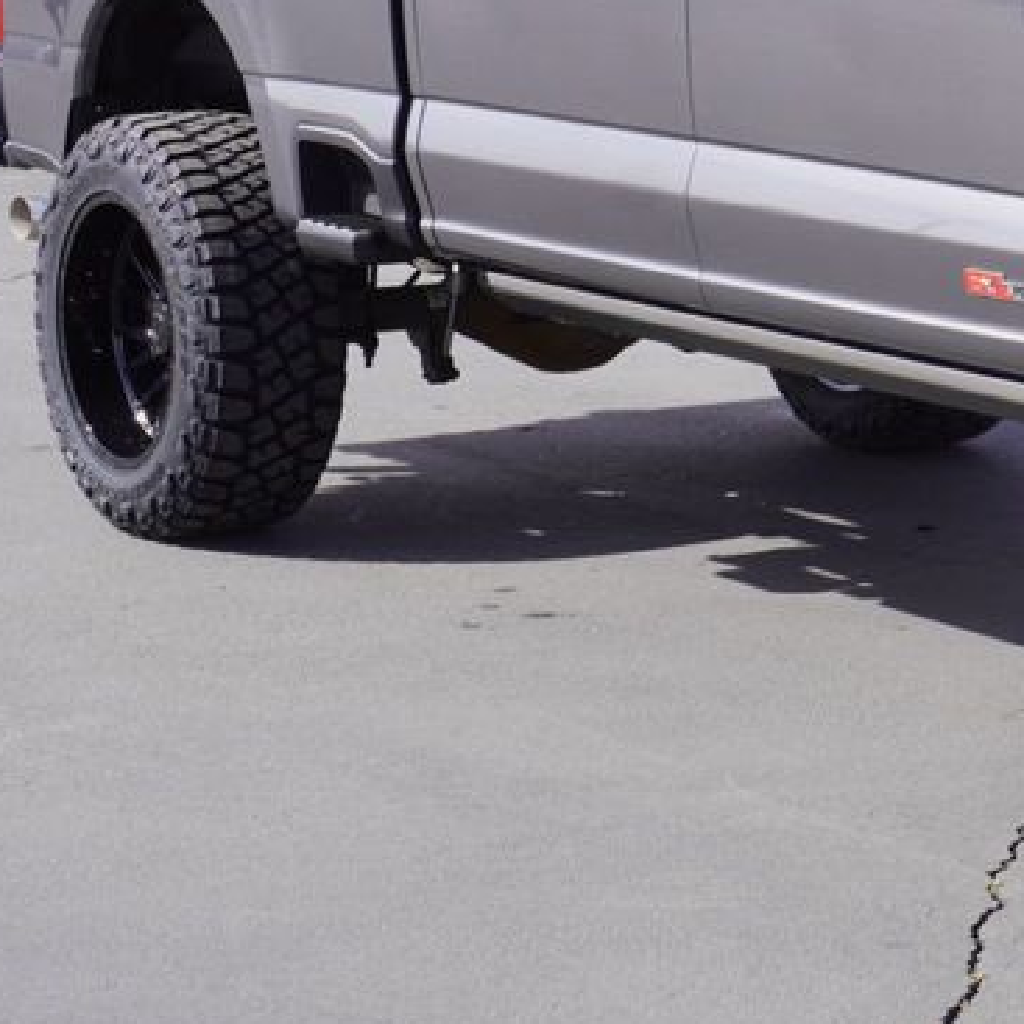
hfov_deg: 15.1
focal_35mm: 110
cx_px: 1297
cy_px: 229
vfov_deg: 15.7
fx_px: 3688
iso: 100
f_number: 9
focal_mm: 31
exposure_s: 1/125
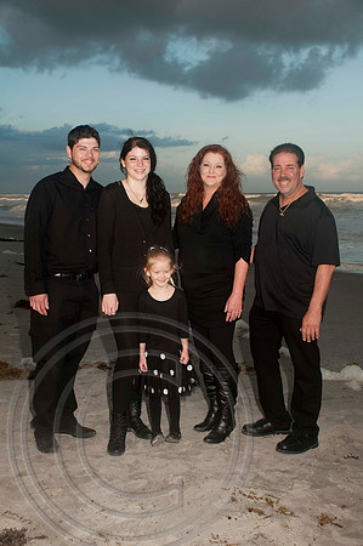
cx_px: 182
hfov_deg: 31.8
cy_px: 273
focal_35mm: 42
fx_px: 637
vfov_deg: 46.4
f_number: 5.6
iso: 100
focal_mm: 28
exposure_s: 1/125
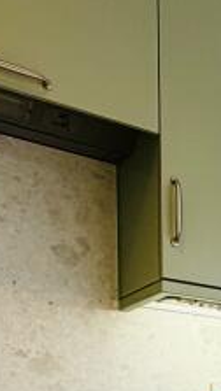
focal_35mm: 70
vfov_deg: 26.1
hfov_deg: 14.2
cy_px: 496
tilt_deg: -3.9
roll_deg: -0.1
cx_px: 453
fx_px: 727
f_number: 2.2
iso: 160
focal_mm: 2.22
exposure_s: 1/100
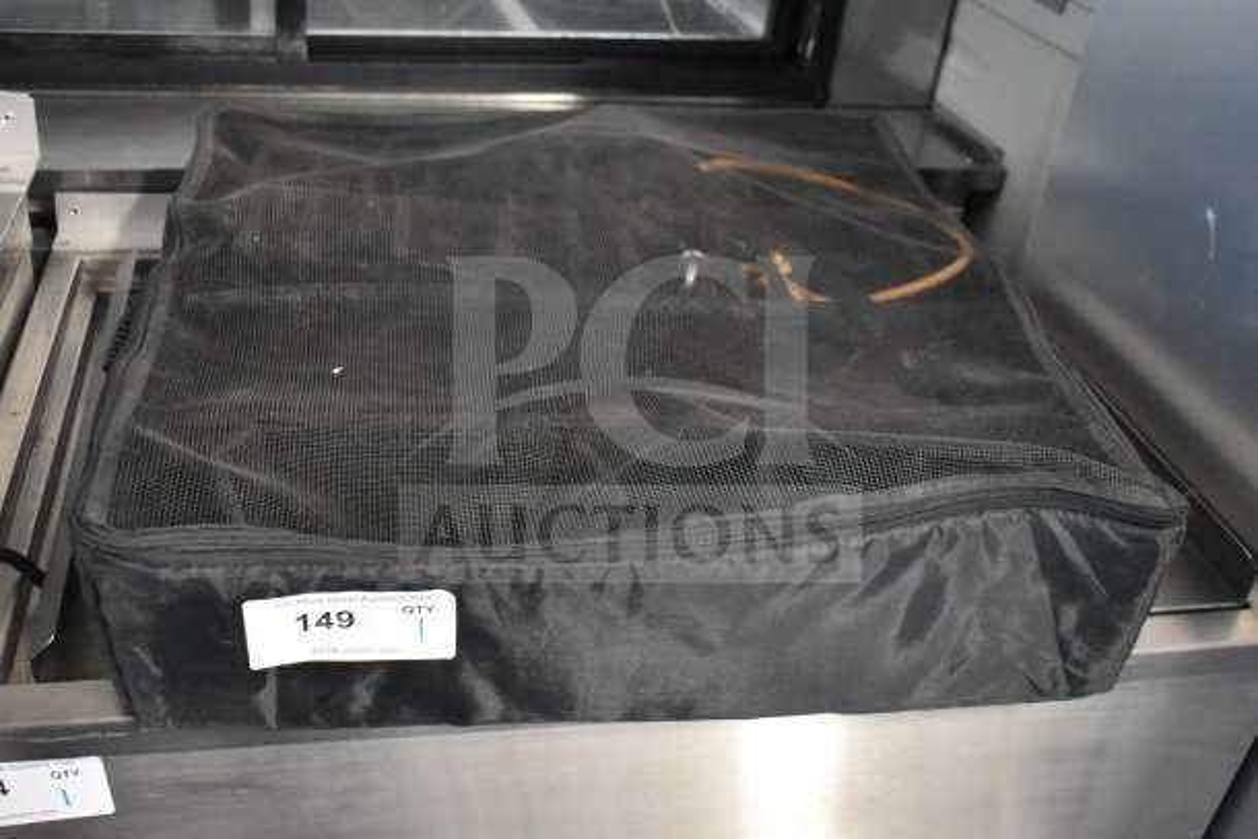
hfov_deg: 53.1
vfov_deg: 36.9
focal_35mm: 36
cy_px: 420
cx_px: 629
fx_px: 1258
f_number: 4
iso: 6400
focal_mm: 24
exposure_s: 1/40
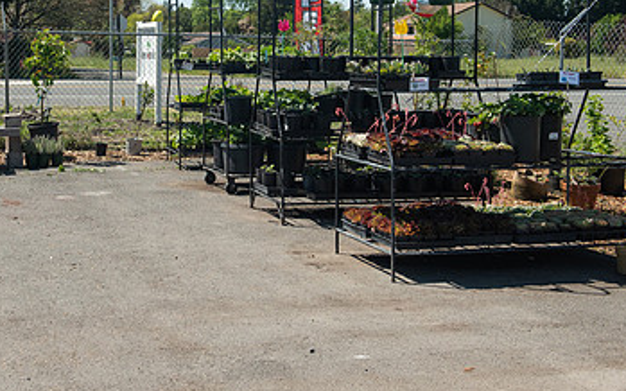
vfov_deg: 21.1
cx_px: 152
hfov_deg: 32.8
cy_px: 85
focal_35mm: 61
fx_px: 1041
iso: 500
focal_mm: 36
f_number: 4.5
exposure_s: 1/4000
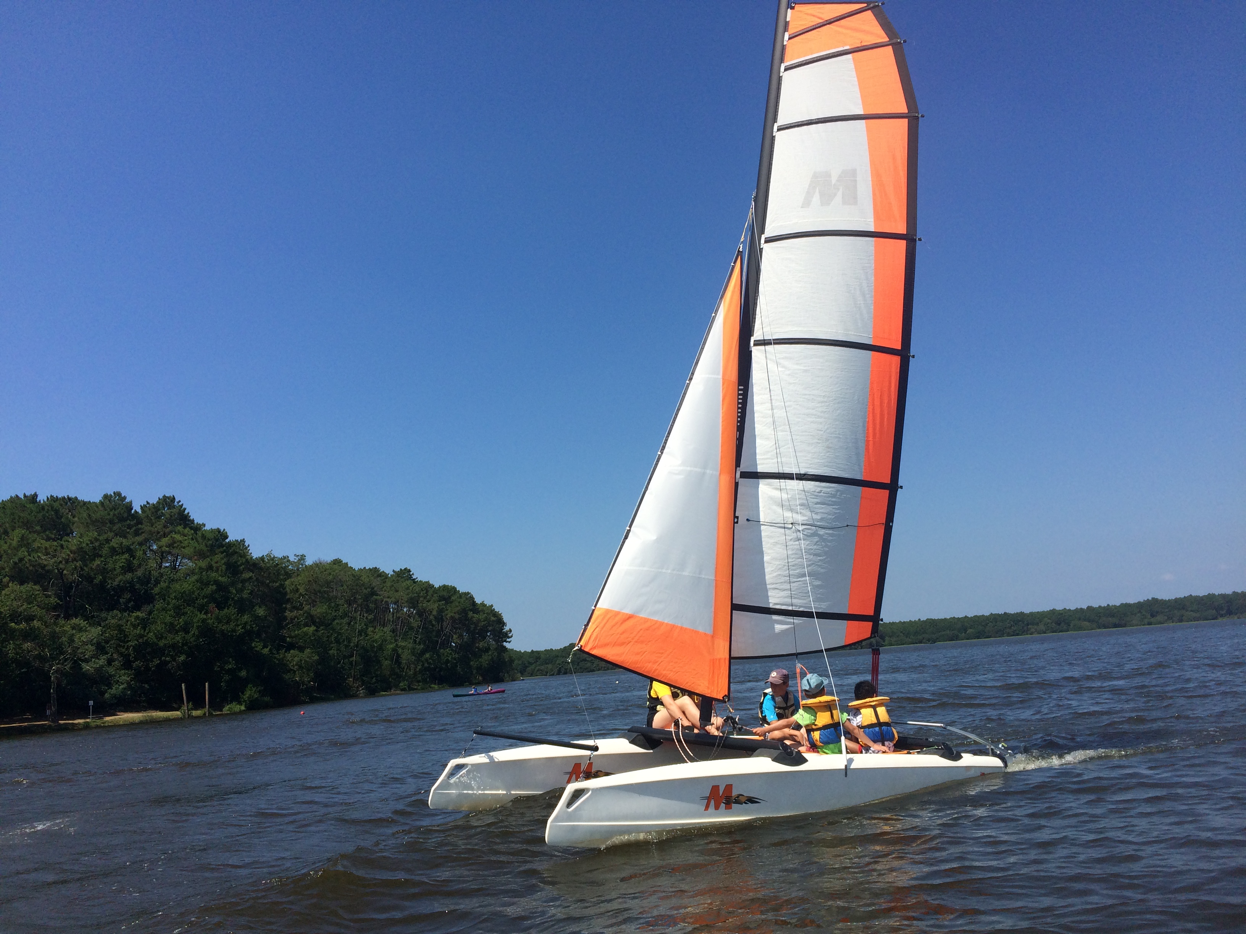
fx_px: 1044
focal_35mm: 29
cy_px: 467
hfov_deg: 61.7
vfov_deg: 48.2
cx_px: 623
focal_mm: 4.15
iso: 32
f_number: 2.2
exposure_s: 1/2933
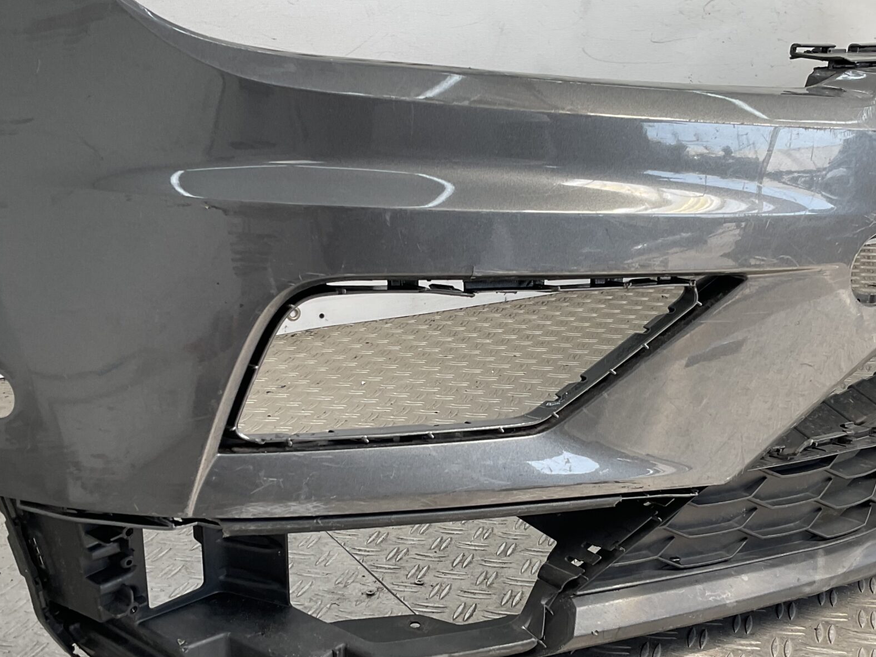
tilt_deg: -17.4
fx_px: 1189
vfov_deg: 30.8
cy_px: 379
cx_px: 480
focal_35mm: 47
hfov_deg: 40.4
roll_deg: -0.8
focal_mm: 3
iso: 16
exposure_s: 1/179
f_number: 1.8
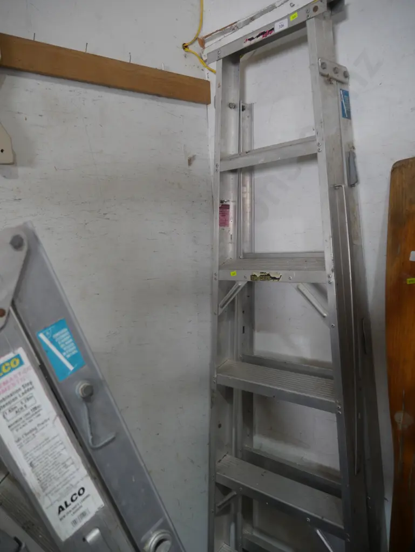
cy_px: 276
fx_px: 447
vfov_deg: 63.4
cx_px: 208
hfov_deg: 49.8
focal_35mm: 28
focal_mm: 14
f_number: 3.5
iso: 250
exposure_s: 1/60
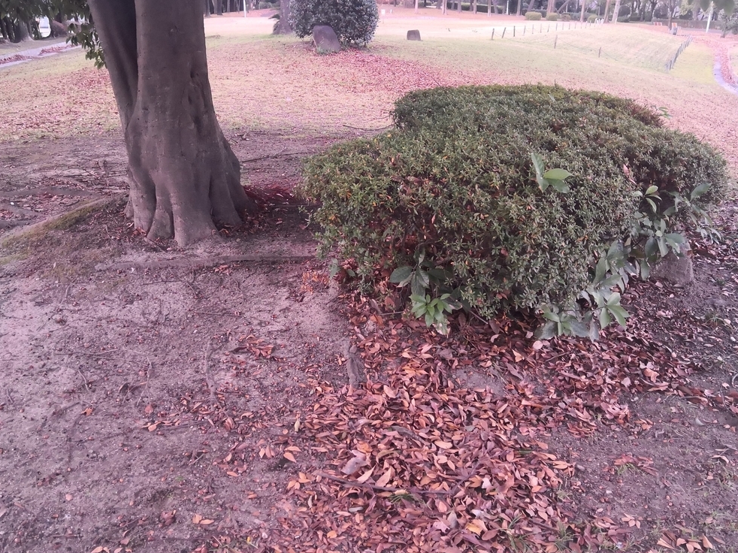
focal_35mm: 33
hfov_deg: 55.4
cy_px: 278
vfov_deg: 42.9
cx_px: 361
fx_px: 703
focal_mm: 3.95
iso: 500
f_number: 1.6
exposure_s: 1/20
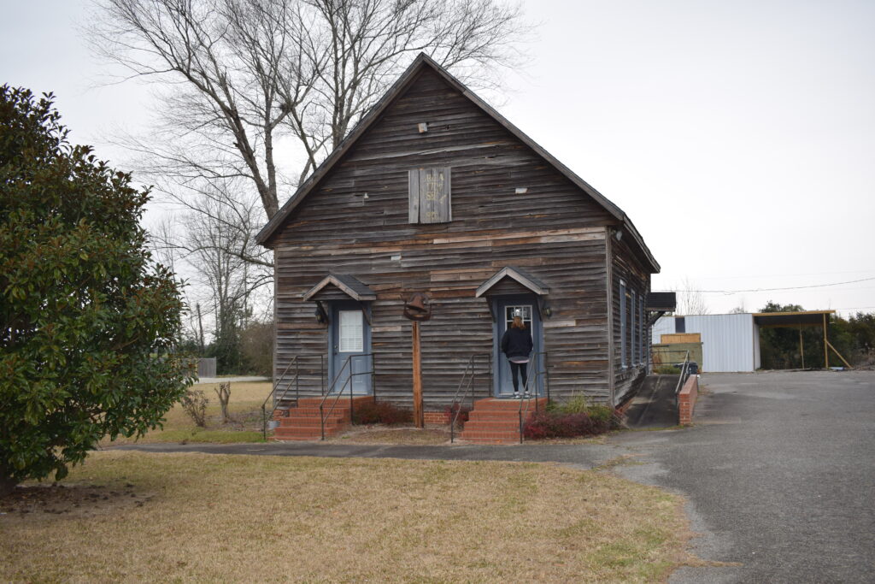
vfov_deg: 40.0
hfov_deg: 57.2
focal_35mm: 33
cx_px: 438
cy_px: 292
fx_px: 802
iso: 280
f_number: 5.6
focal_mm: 22
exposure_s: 1/125
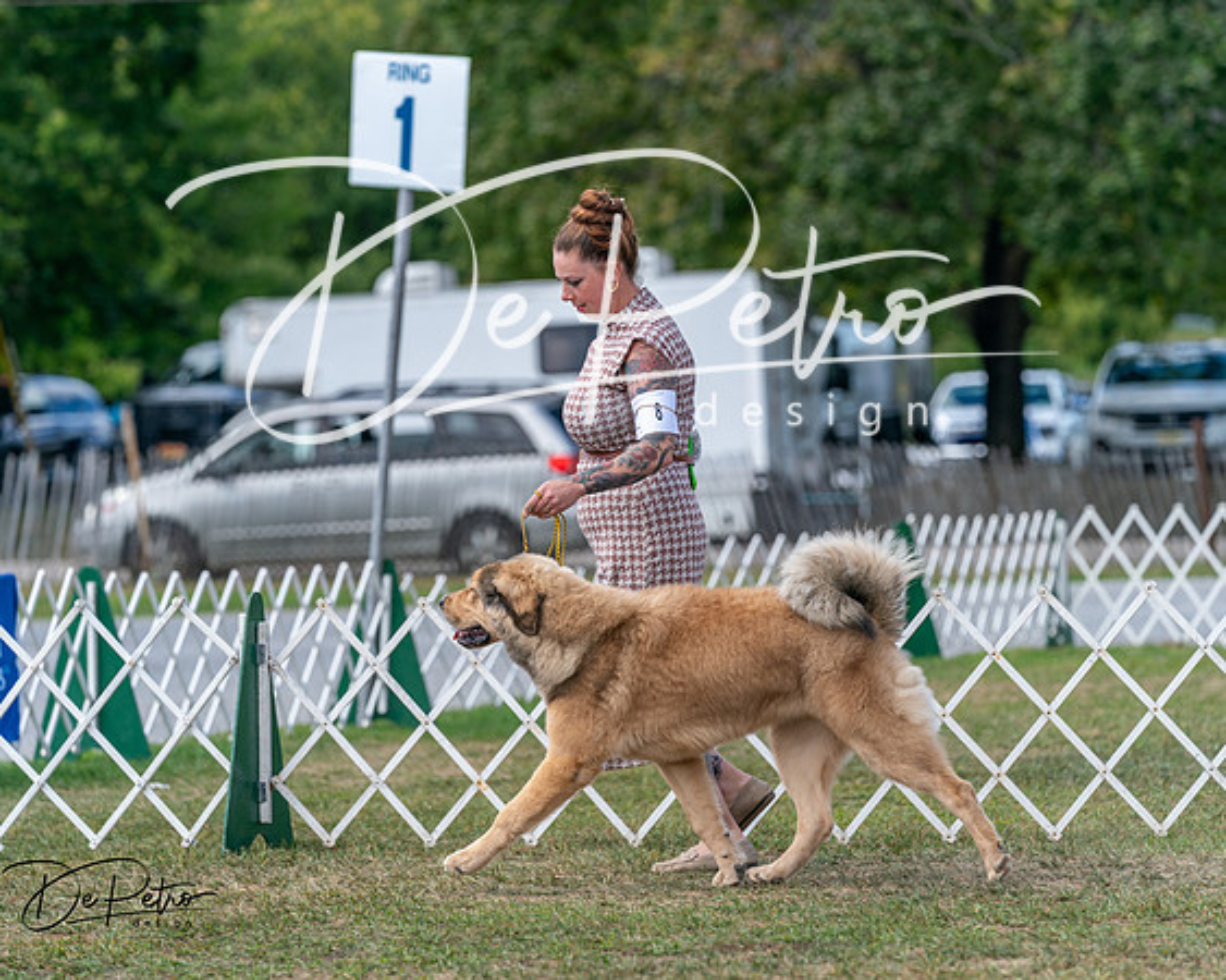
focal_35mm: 196
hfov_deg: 9.9
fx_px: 7108
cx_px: 613
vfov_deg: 7.9
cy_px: 490
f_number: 4
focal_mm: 174
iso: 320
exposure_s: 1/1250
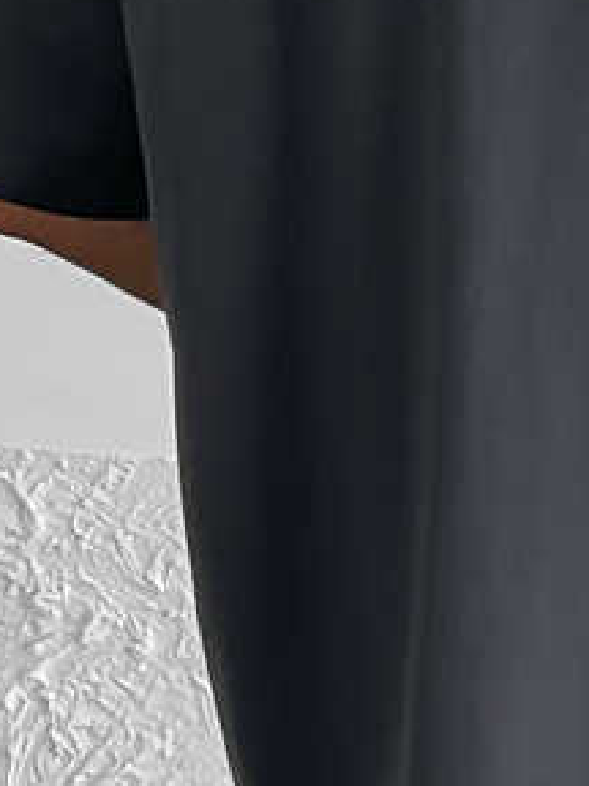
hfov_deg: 9.0
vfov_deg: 12.0
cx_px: 900
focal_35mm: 161
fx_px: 3653
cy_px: 963
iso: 16
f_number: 1.8
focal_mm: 3
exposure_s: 1/170
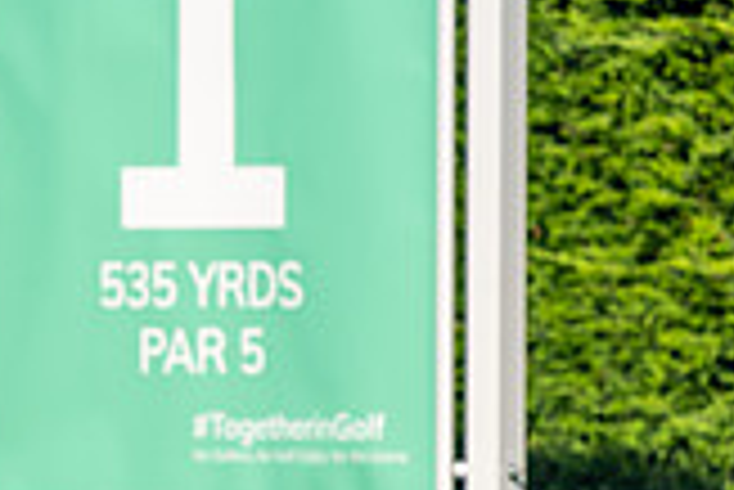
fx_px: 21753
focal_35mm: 1066
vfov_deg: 1.3
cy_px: 699
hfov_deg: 1.9
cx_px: -563
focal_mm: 300
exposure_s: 1/1600
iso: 200
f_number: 5
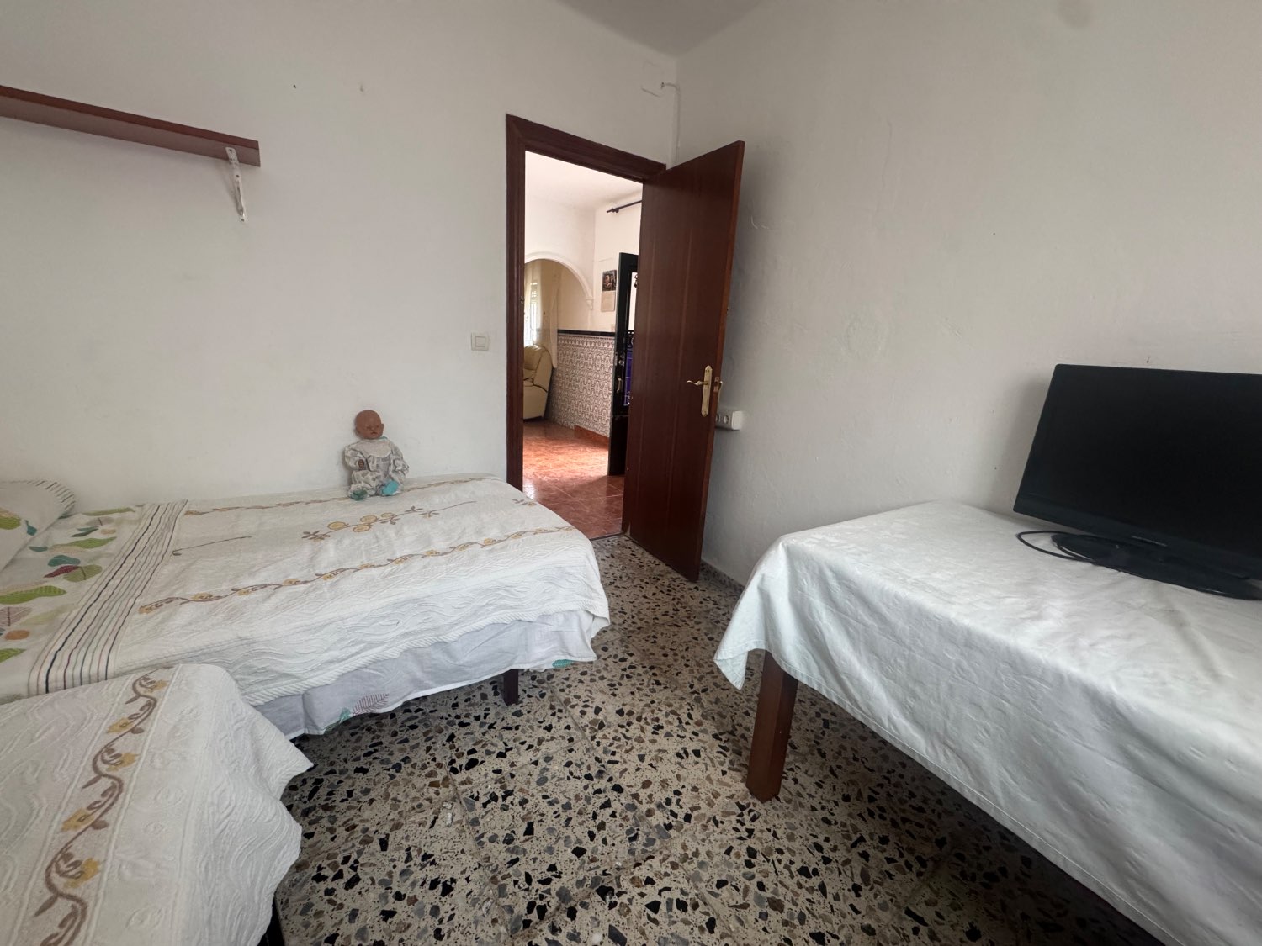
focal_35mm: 14
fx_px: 510
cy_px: 473
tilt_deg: -12.9
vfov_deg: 85.7
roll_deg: -2.8
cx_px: 631
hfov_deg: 102.1
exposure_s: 1/89
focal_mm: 2.22
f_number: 2.2
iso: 320
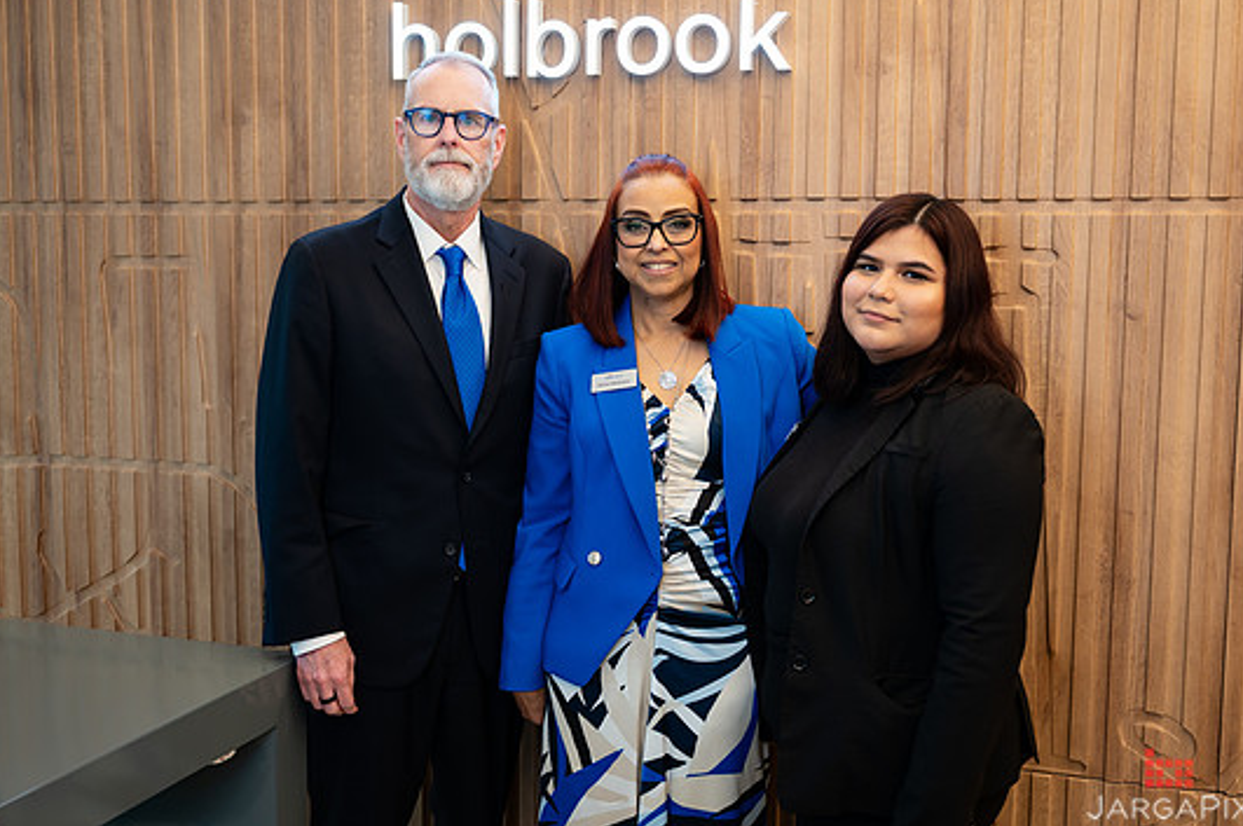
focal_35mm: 42
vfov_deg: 31.8
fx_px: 1449
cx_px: 633
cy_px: 396
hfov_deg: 46.4
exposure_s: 1/200
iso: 250
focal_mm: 36
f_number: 2.8
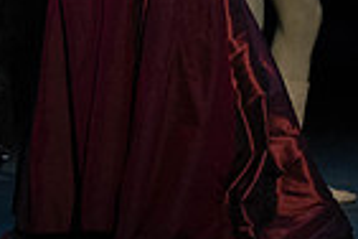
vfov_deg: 1.0
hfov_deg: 1.5
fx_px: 13752
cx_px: -315
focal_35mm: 1383
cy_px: -98
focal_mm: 336
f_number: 6.3
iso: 5000
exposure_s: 1/320
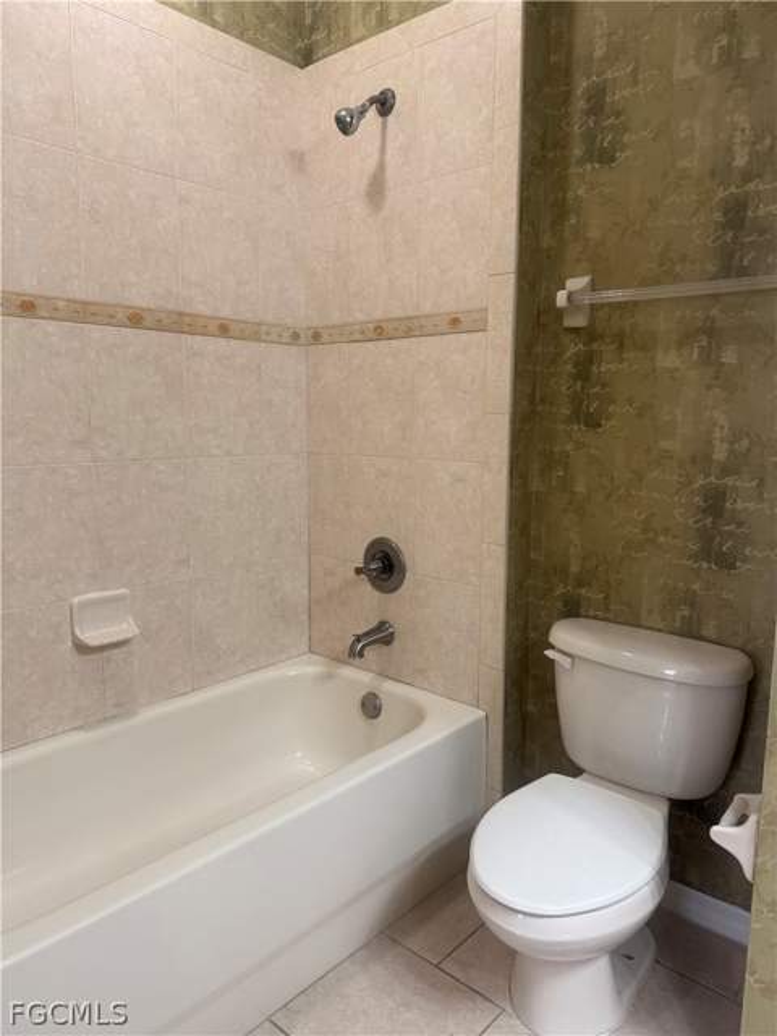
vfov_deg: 71.6
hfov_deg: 56.8
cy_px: 518
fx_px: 718
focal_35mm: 24
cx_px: 388
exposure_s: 1/60
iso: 160
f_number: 1.78
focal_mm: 6.76
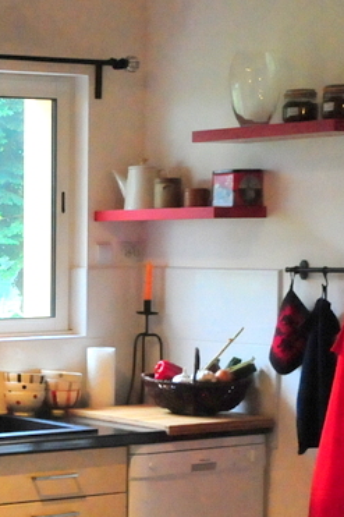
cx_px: -286
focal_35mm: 97
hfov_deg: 12.7
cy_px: 344
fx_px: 1392
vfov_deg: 21.0
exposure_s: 1/160
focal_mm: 20
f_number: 6.3
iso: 3200
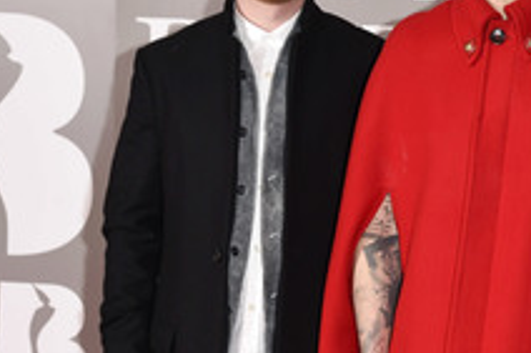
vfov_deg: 9.8
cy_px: 168
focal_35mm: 140
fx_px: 2063
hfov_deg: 14.4
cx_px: 531
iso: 400
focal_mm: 66
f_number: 6.3
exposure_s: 1/250
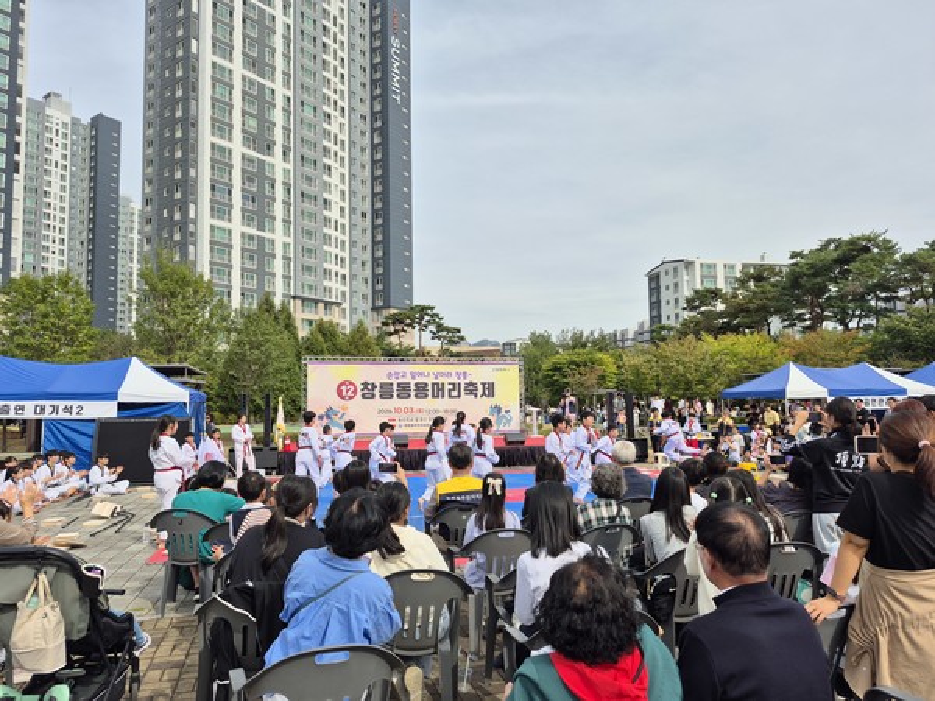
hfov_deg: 73.9
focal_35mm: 23
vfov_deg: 58.9
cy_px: 350
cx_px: 468
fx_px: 621
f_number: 1.8
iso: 25
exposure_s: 1/1512
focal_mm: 5.4
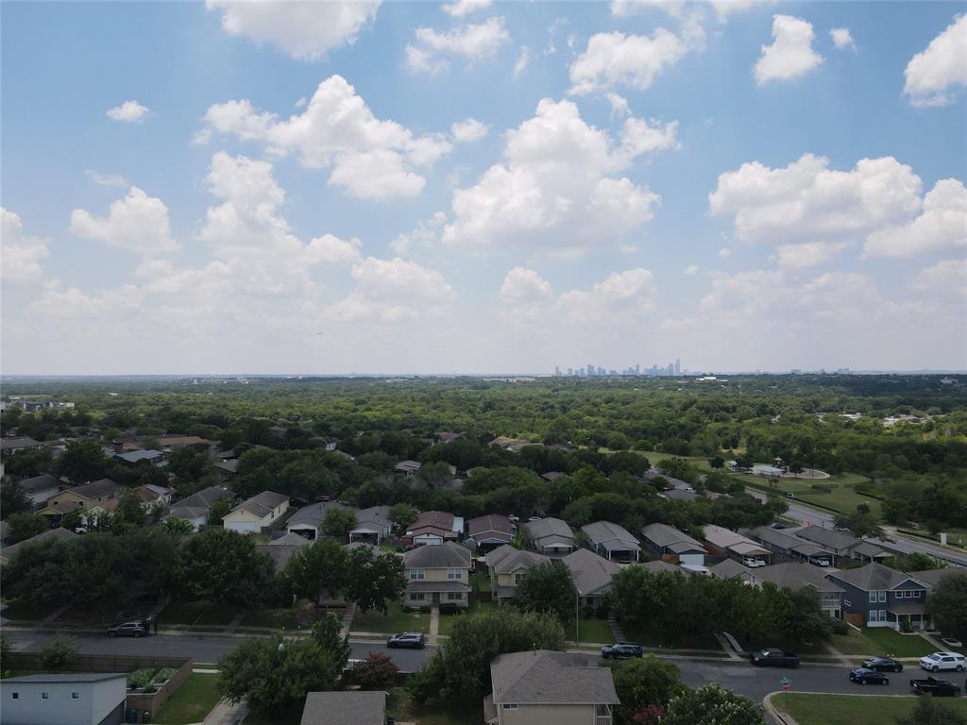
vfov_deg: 56.8
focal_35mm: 24
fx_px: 670
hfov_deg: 71.6
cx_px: 484
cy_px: 362
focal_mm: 4.5
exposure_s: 1/1000
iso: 100
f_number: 2.8
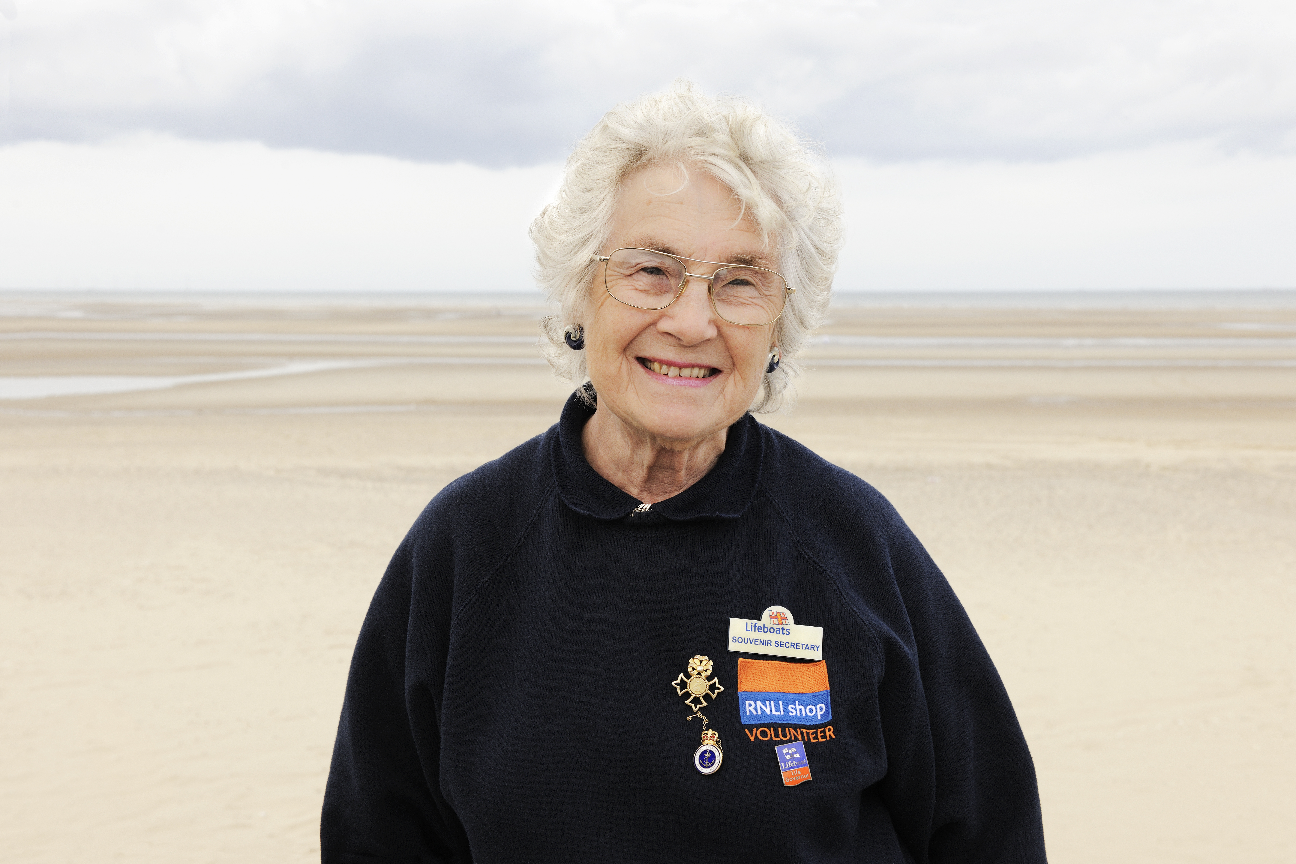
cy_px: 432
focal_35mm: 45
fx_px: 1620
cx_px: 648
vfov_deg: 29.9
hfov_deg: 43.6
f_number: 9
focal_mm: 45
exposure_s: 1/320
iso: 400
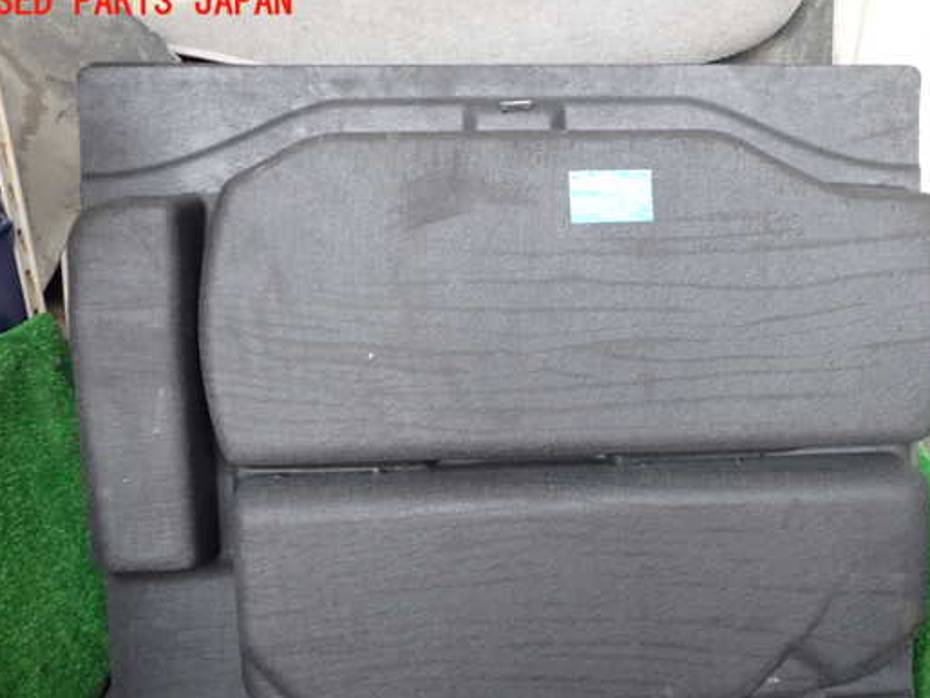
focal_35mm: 35
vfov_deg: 40.7
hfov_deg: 52.5
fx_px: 941
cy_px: 387
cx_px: 507
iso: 200
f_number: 2.3
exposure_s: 1/50
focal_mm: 5.4
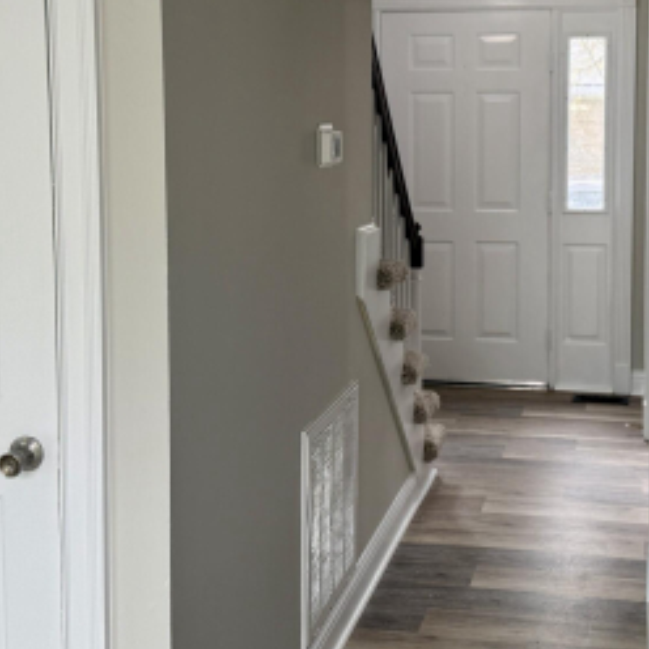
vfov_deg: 29.8
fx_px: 1209
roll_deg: -0.1
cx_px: 412
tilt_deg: -4.4
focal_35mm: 57
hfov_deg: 29.9
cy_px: 212
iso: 100
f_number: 1.78
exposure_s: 1/120
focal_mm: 6.76
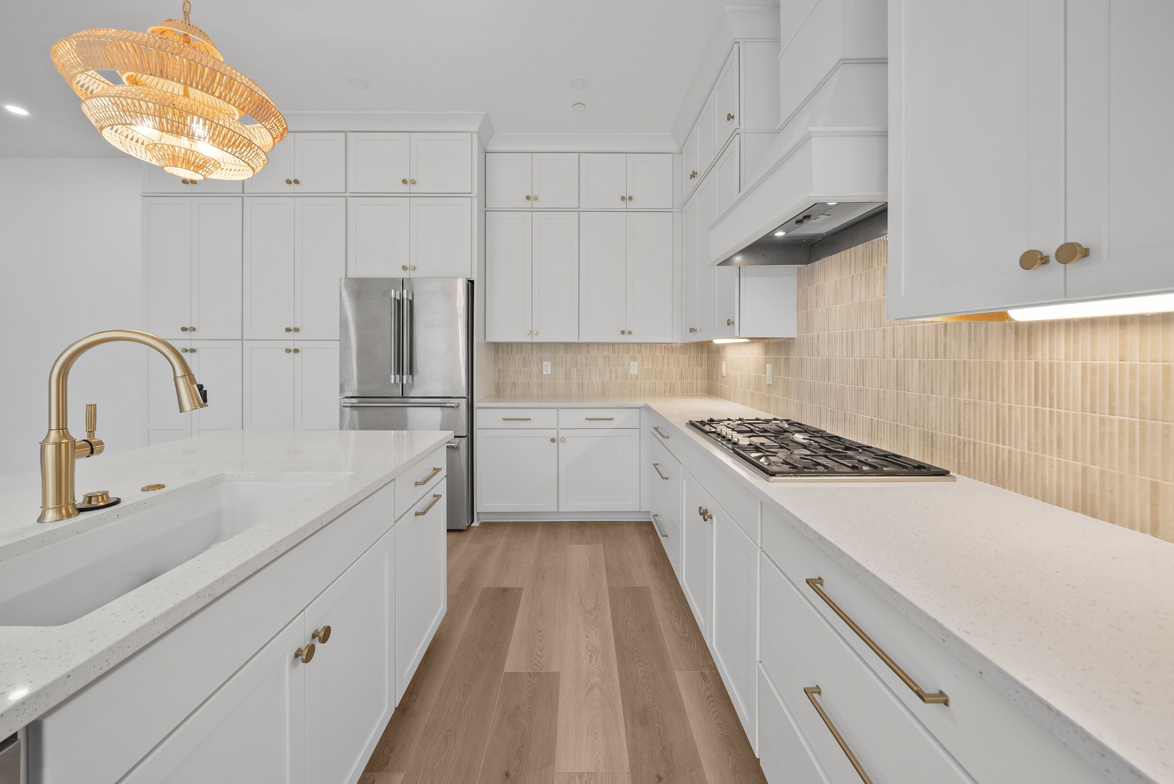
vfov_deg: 90.1
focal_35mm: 12
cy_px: 392
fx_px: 392
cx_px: 587
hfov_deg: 112.6
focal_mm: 12
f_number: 7.1
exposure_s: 1/15
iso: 200
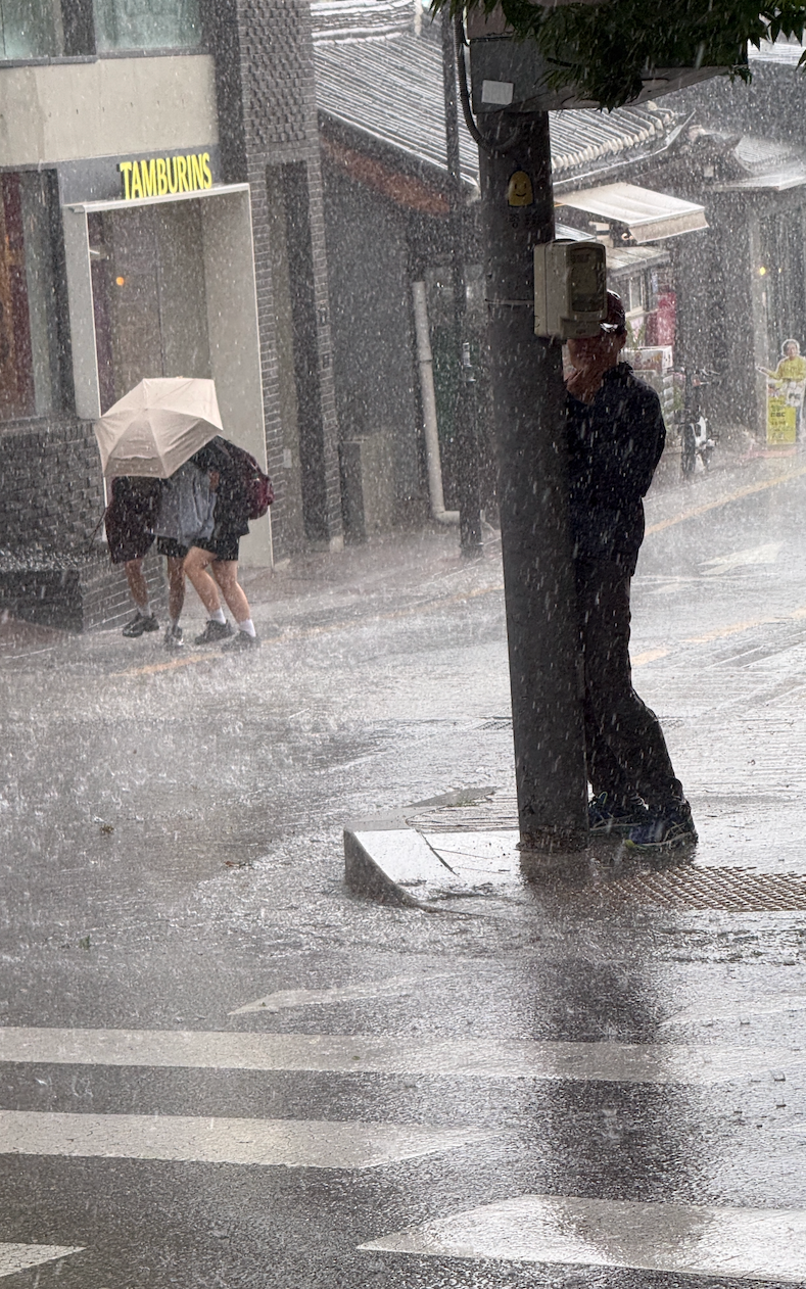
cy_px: 640
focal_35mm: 129
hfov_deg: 10.2
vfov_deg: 16.2
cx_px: 404
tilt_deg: -8.3
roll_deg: +3.2
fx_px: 4533
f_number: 2.8
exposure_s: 1/140
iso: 50
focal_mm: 15.66
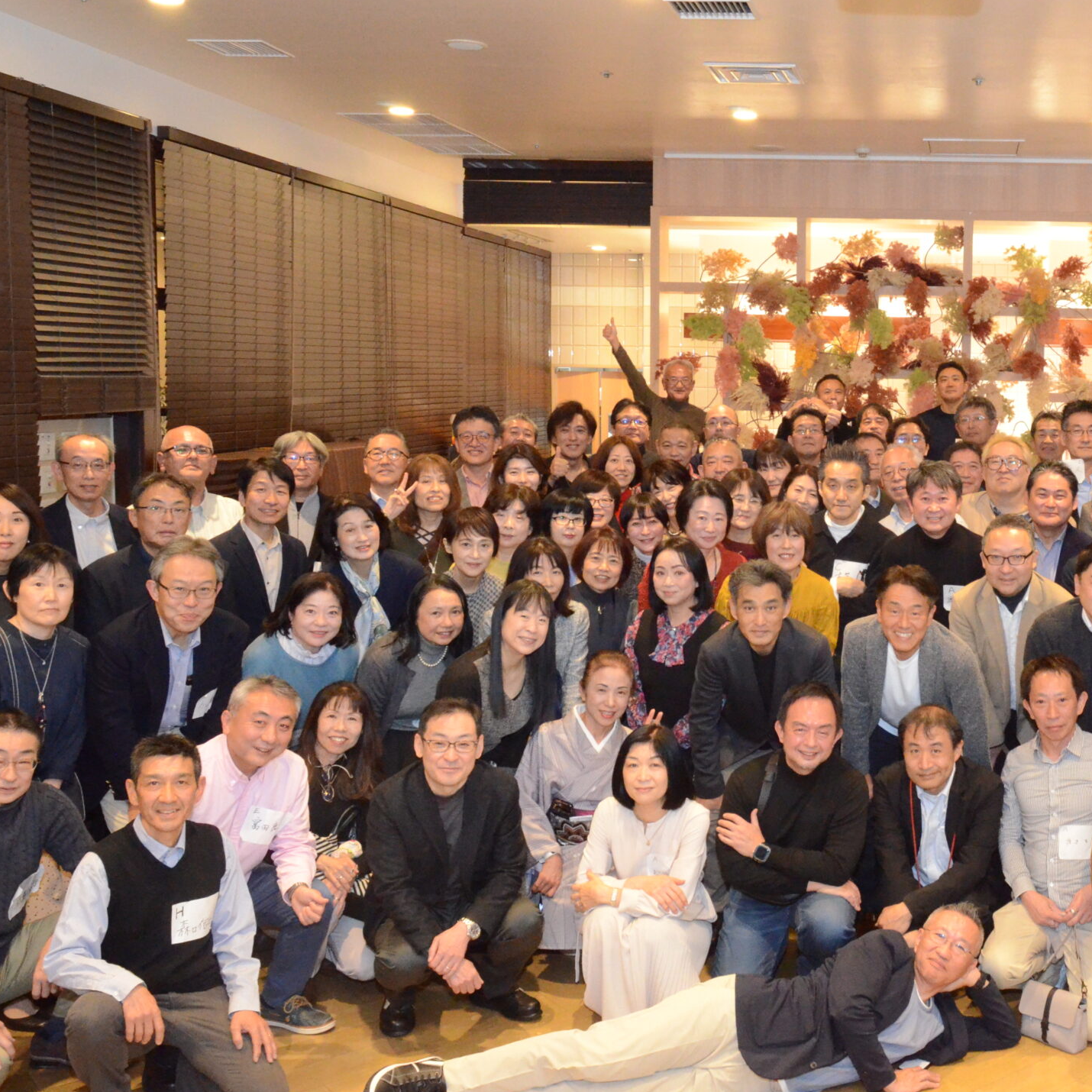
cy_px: 490
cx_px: 924
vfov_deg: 40.9
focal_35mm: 41
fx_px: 1463
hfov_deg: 38.8
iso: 5000
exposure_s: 1/60
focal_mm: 18
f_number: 8
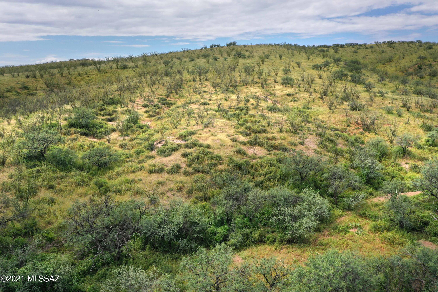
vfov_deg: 46.4
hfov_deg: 65.5
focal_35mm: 28
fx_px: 341
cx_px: 219
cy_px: 146
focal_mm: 10.26
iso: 100
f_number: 8
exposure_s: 1/320
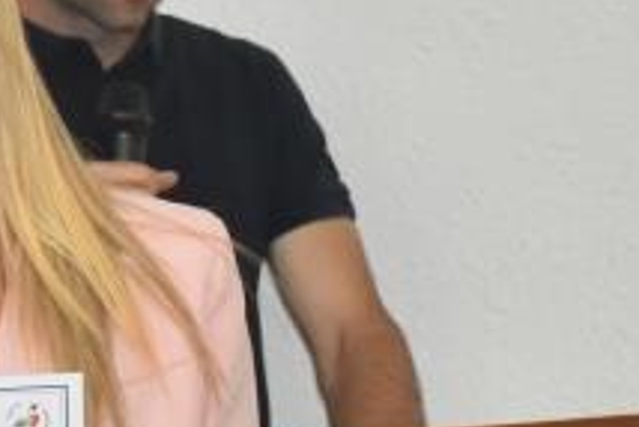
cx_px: -782
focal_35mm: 344
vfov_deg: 4.0
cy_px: 321
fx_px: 6110
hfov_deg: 5.8
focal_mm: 48
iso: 1600
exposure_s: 1/125
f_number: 5.6
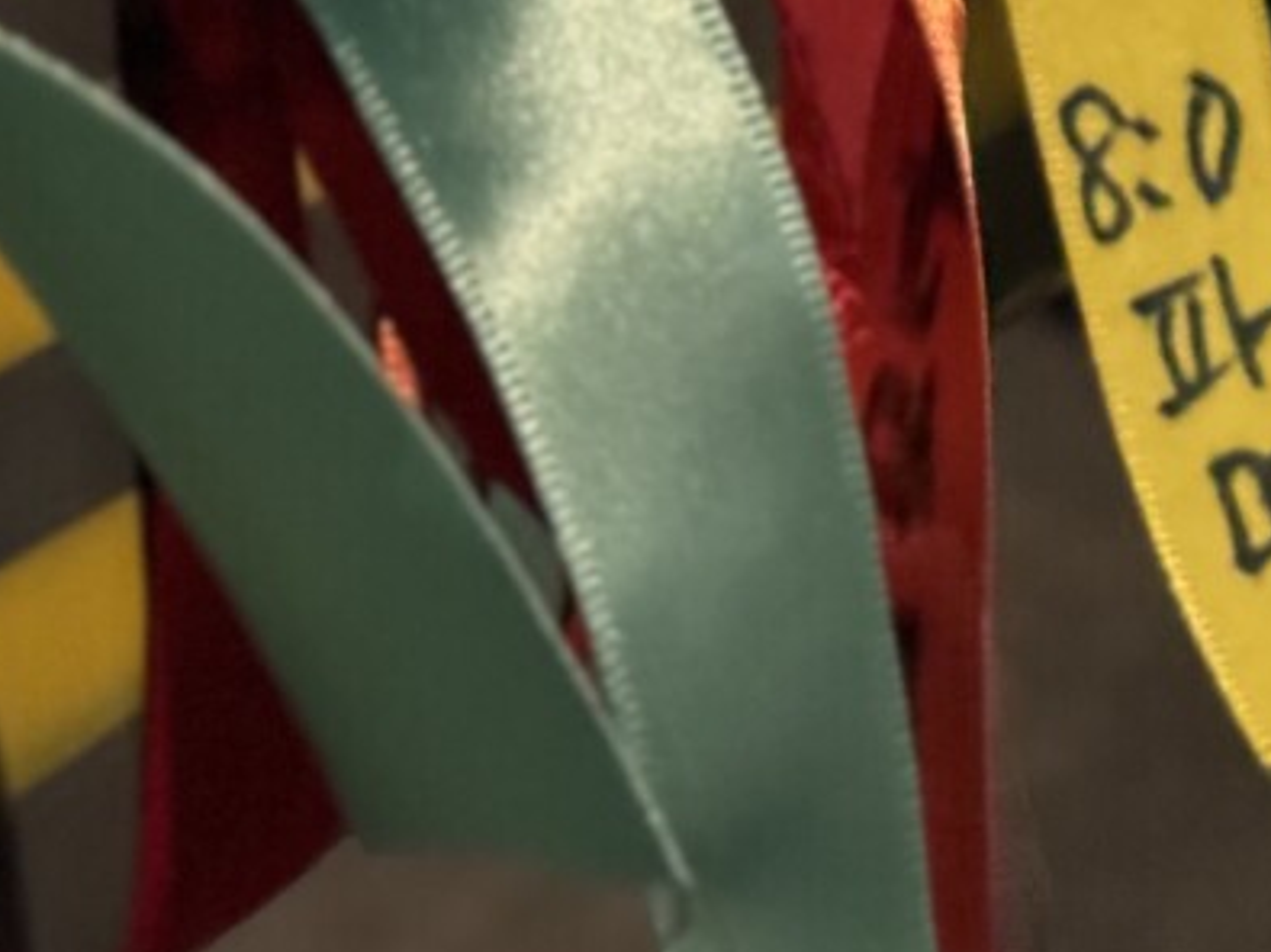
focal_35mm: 146
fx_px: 5359
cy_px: -306
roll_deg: +0.0
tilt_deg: -9.3
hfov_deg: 12.9
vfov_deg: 9.9
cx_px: 1805
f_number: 1.78
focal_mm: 6.76
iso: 640
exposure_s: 1/30
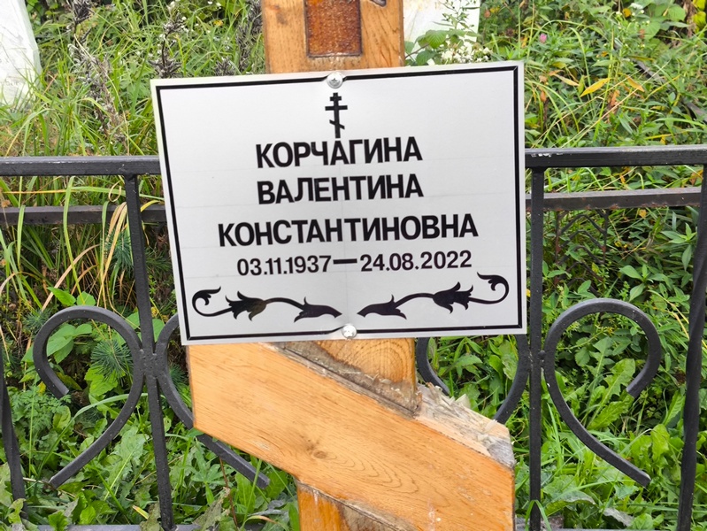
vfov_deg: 29.1
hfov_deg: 38.2
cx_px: 354
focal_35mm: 50
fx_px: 1022
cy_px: 266
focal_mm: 4.71
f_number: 1.7
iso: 64
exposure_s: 1/120
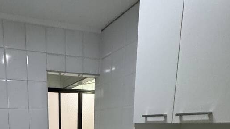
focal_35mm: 32
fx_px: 195
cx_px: 63
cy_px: 161
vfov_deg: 30.3
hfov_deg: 58.4
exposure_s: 1/60
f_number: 2.2
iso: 400
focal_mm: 2.22
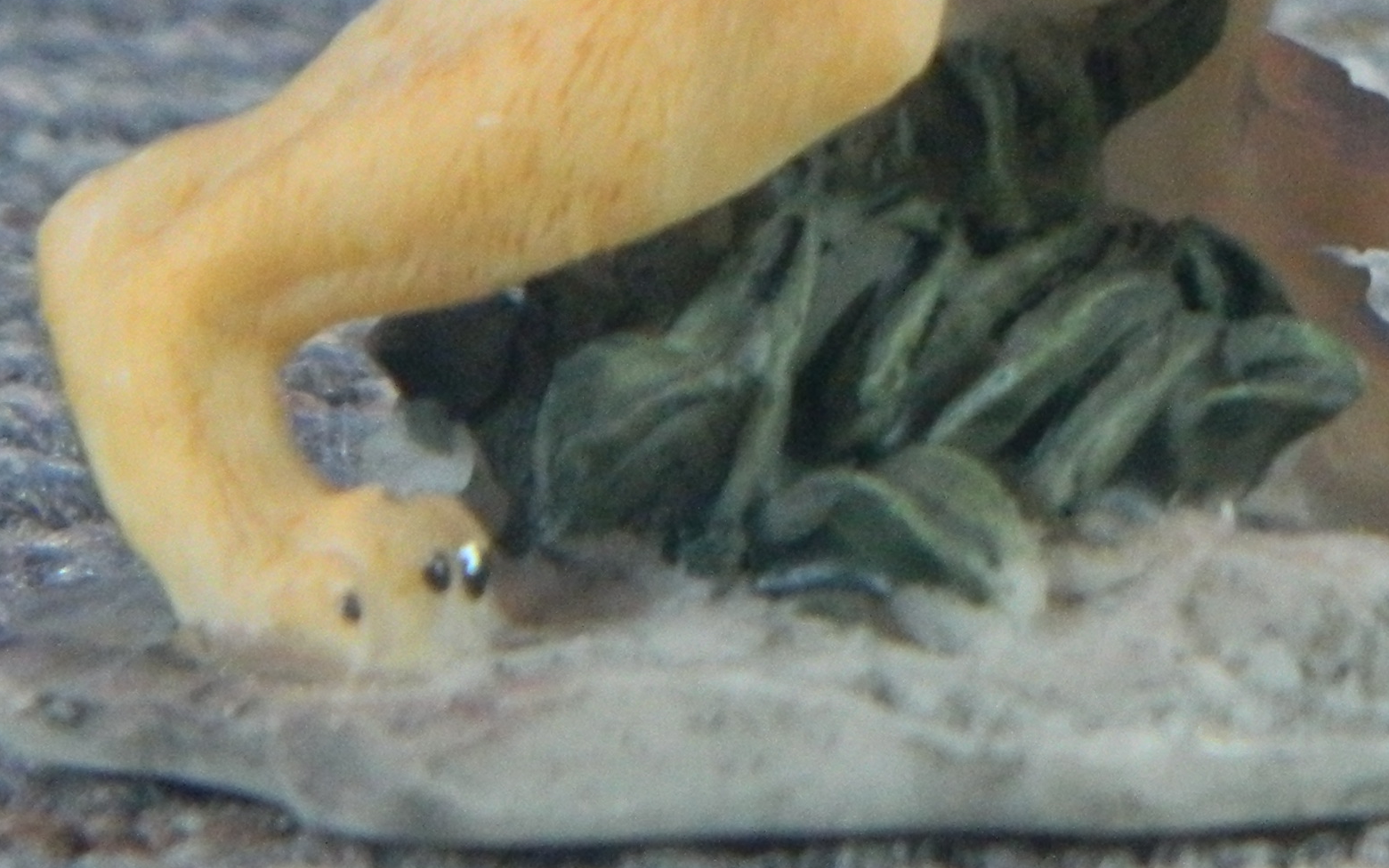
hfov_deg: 4.8
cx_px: 1760
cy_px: -152
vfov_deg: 3.0
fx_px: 16658
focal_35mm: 440
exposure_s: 1/13
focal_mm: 27
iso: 400
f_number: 4.9
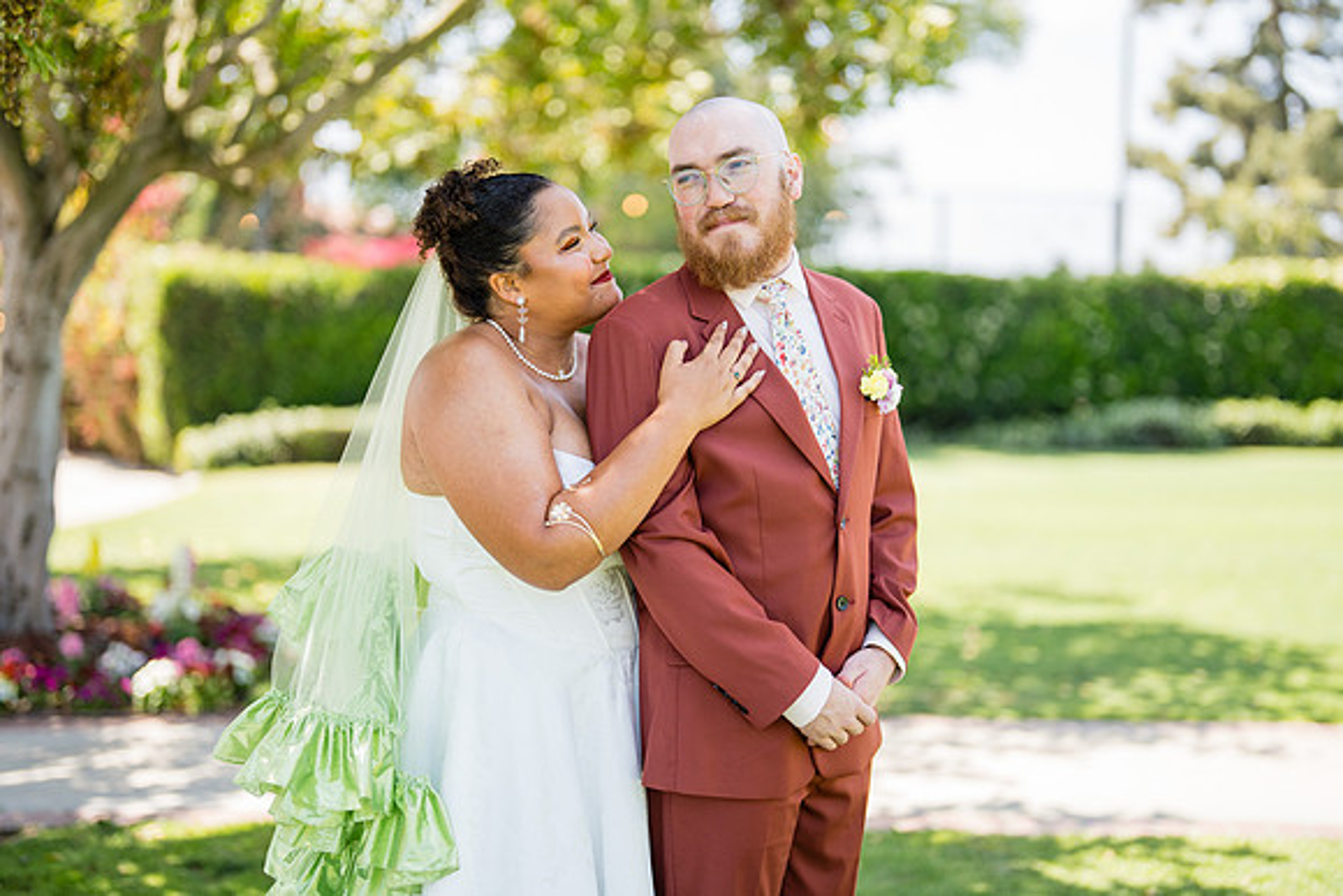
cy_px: 425
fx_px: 2002
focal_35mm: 54
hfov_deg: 37.1
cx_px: 671
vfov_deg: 25.2
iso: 200
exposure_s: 1/2500
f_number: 1.2
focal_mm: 50
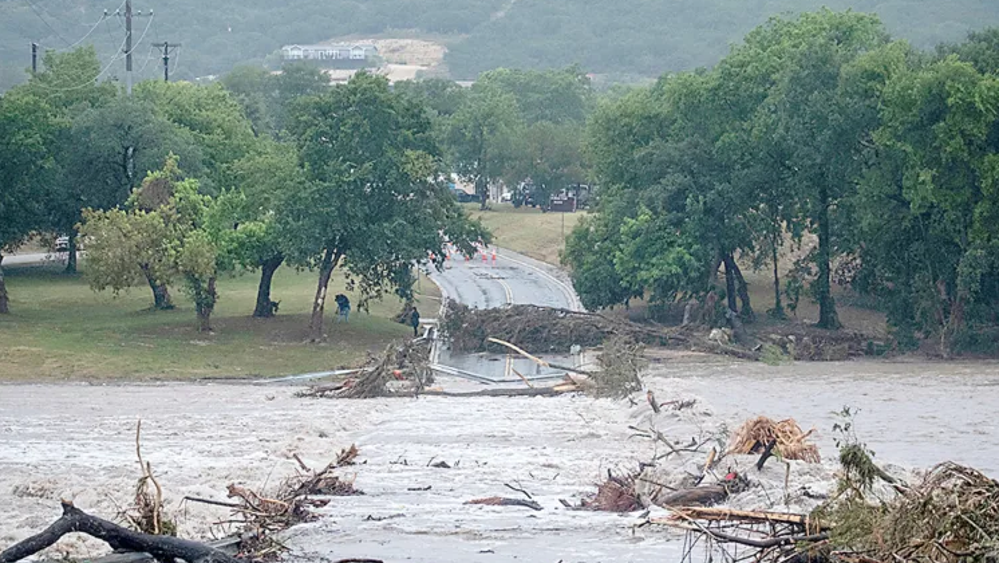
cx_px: 500
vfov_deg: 7.7
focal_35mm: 158
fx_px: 4186
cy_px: 304
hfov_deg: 13.6
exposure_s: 1/640
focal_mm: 100
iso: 800
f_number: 4.5
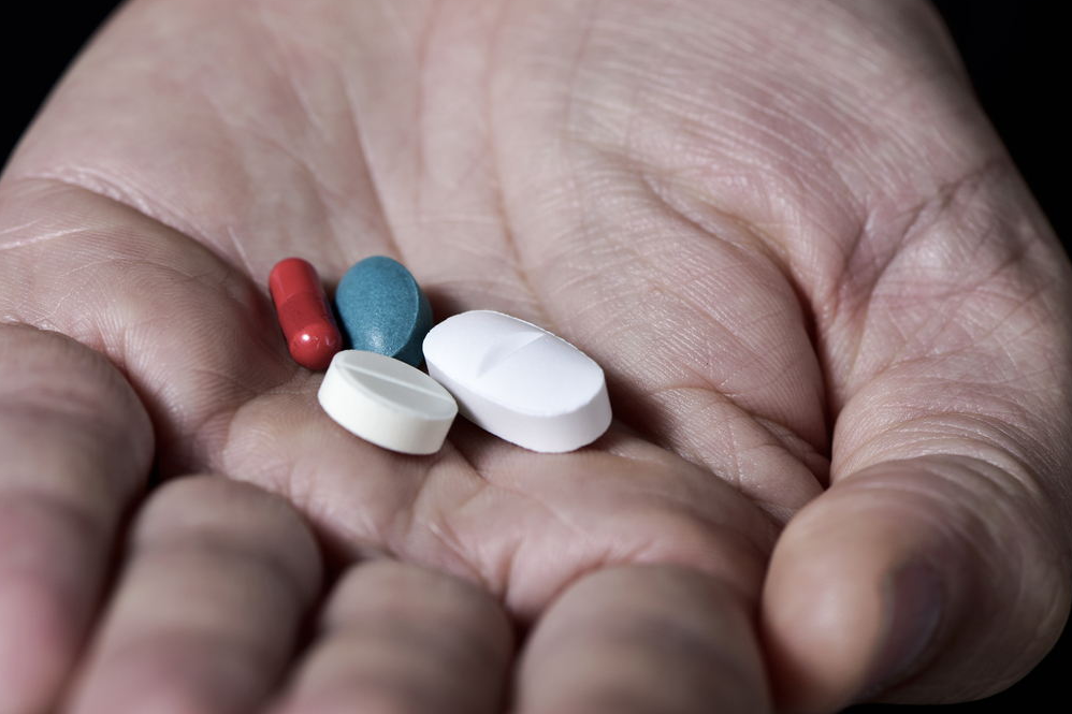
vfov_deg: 10.4
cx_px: 479
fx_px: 3930
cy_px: 381
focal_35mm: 132
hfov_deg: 15.5
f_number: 9
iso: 64
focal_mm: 105
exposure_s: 1/250
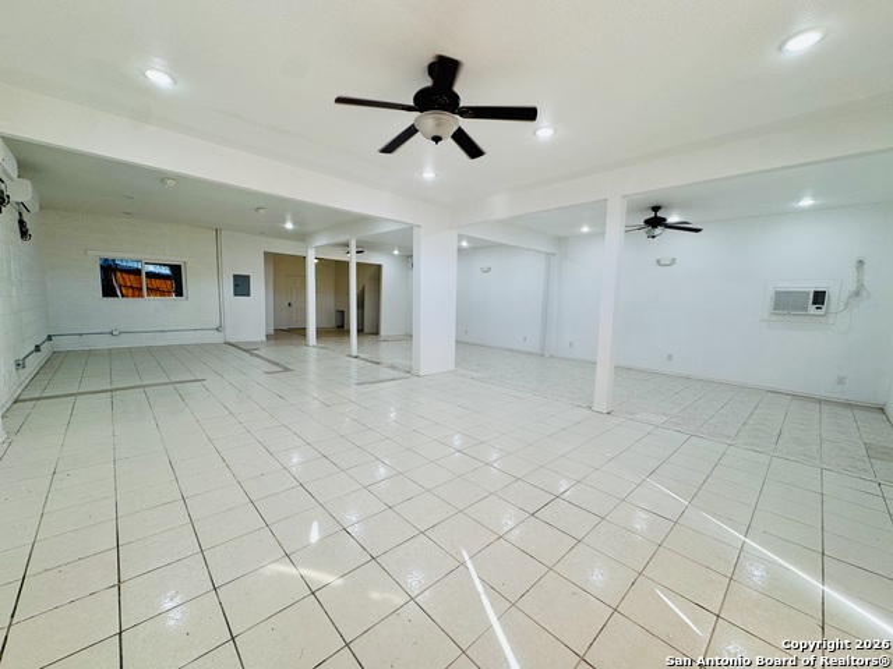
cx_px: 446
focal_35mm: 14
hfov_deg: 102.1
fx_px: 361
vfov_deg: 85.7
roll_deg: -1.7
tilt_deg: -7.0
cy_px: 334
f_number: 2.2
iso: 64
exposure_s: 1/120
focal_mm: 2.22
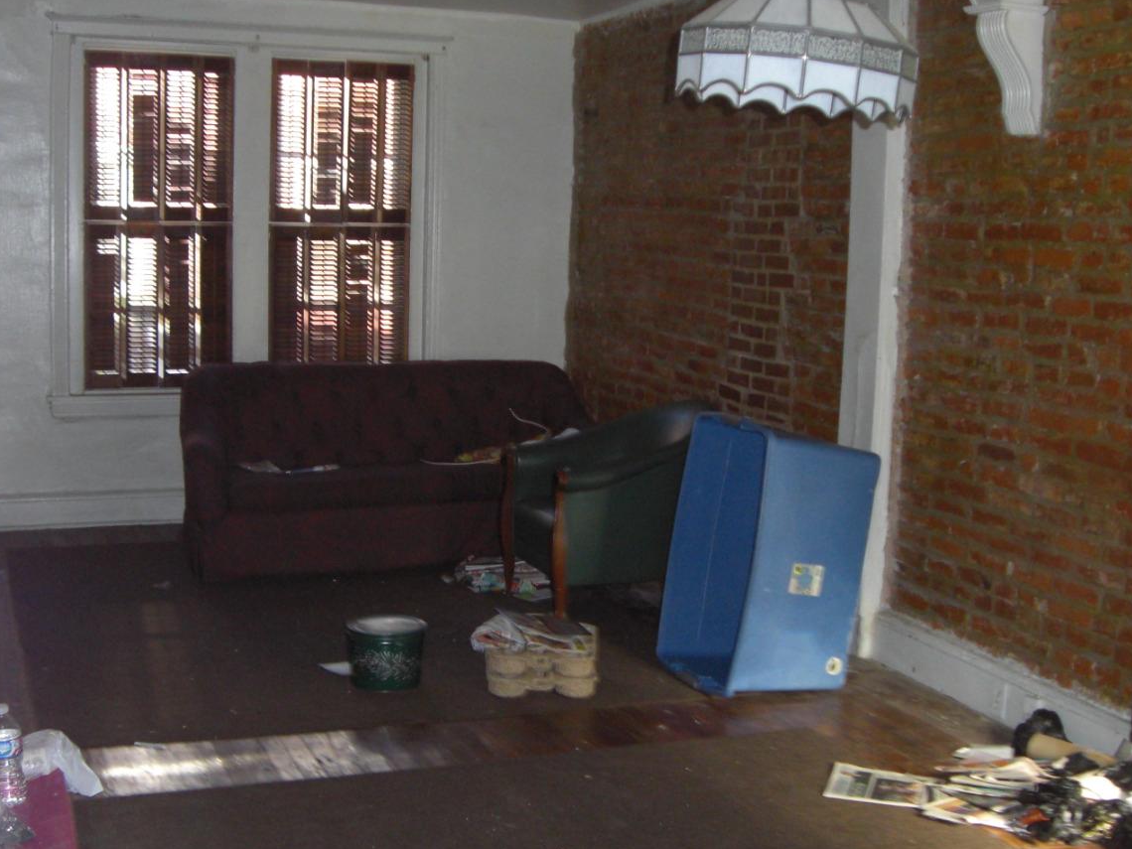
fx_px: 1570
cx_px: 563
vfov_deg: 30.2
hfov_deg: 39.7
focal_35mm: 48
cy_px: 499
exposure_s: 1/60
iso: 200
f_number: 2.7
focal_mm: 6.2
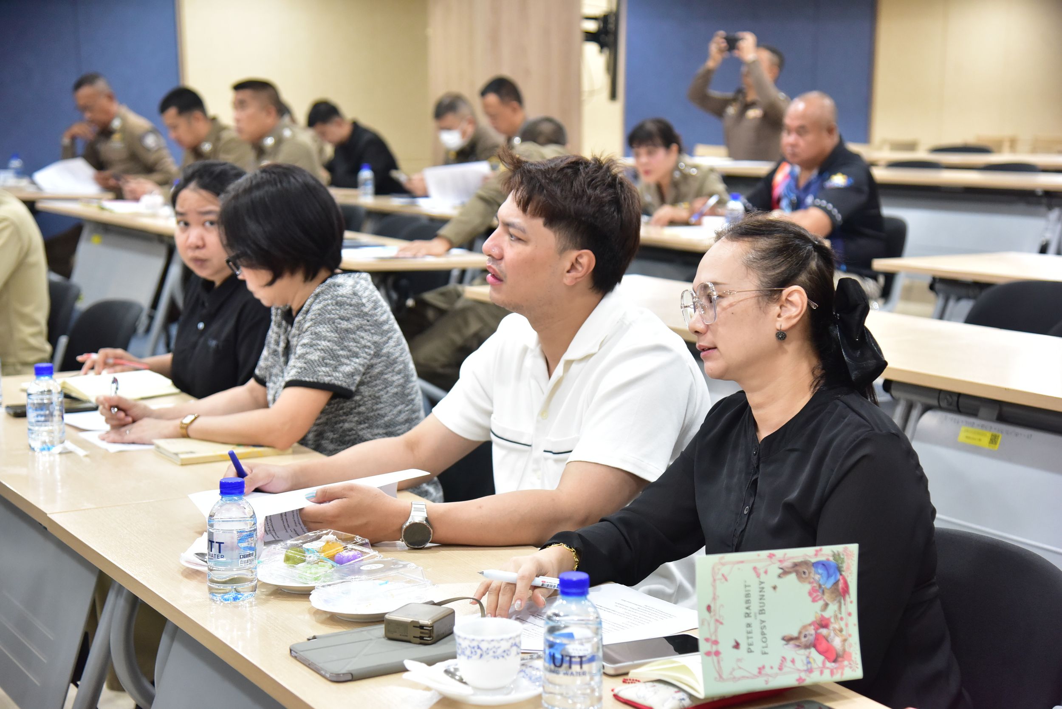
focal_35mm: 62
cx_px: 531
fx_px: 1829
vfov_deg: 21.9
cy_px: 354
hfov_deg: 32.4
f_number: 4.5
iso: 2500
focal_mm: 62
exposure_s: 1/80
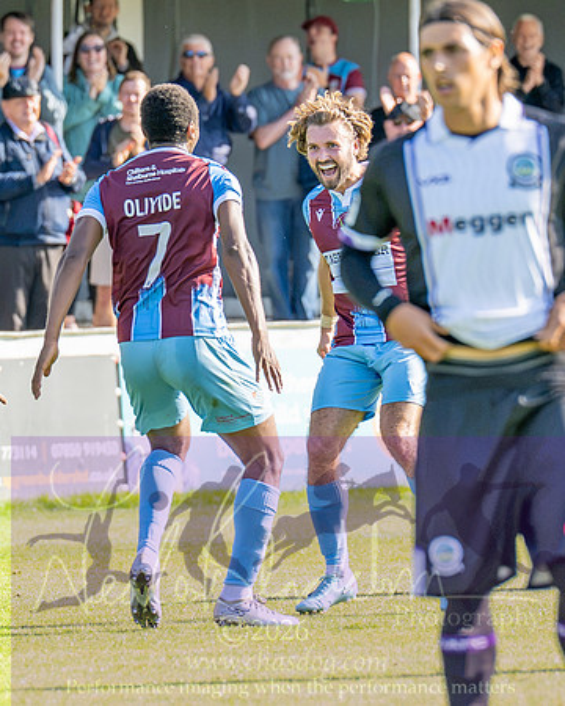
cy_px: 294
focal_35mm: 792
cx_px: 55
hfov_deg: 2.0
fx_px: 16562
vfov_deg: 2.4
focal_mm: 200
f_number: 4
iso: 400
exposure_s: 1/2500
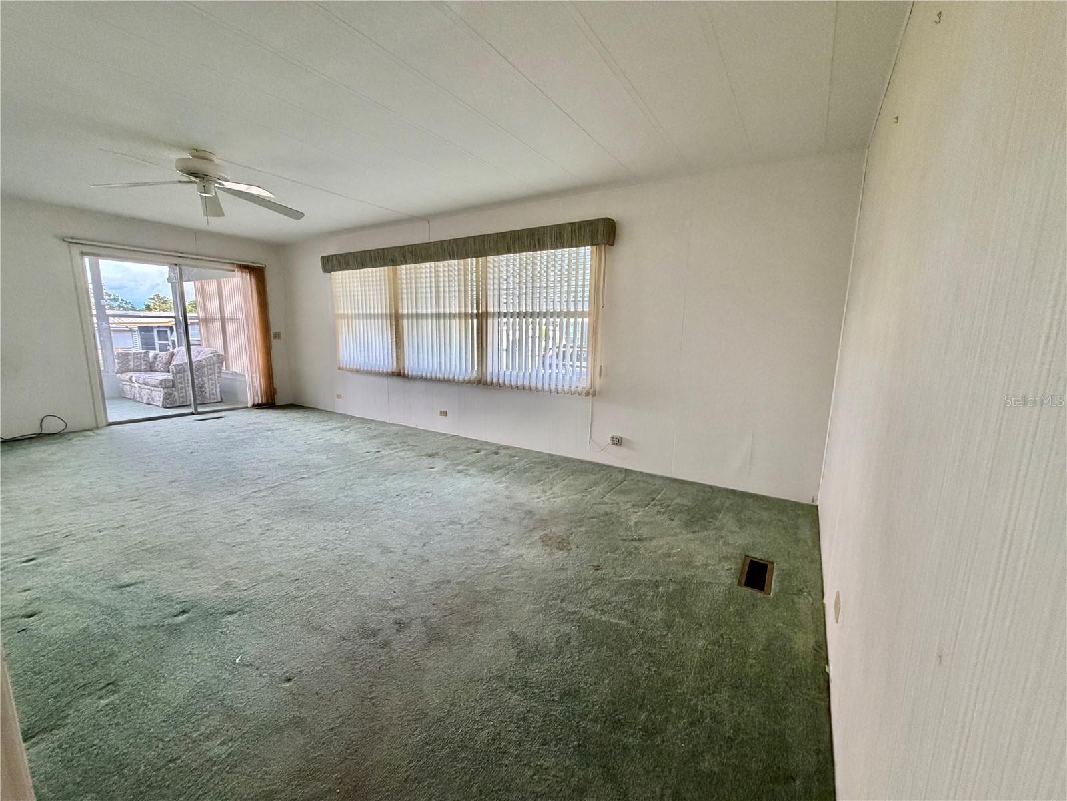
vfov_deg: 85.7
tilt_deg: -8.8
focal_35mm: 14
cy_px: 400
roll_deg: -0.4
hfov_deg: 102.1
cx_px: 534
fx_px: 432
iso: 250
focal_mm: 2.22
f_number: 2.2
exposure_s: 1/60
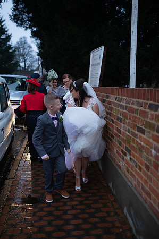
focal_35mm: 35
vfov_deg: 54.5
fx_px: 232
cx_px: 80
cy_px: 120
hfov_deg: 37.8
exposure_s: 1/100
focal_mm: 35
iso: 500
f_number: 2.2
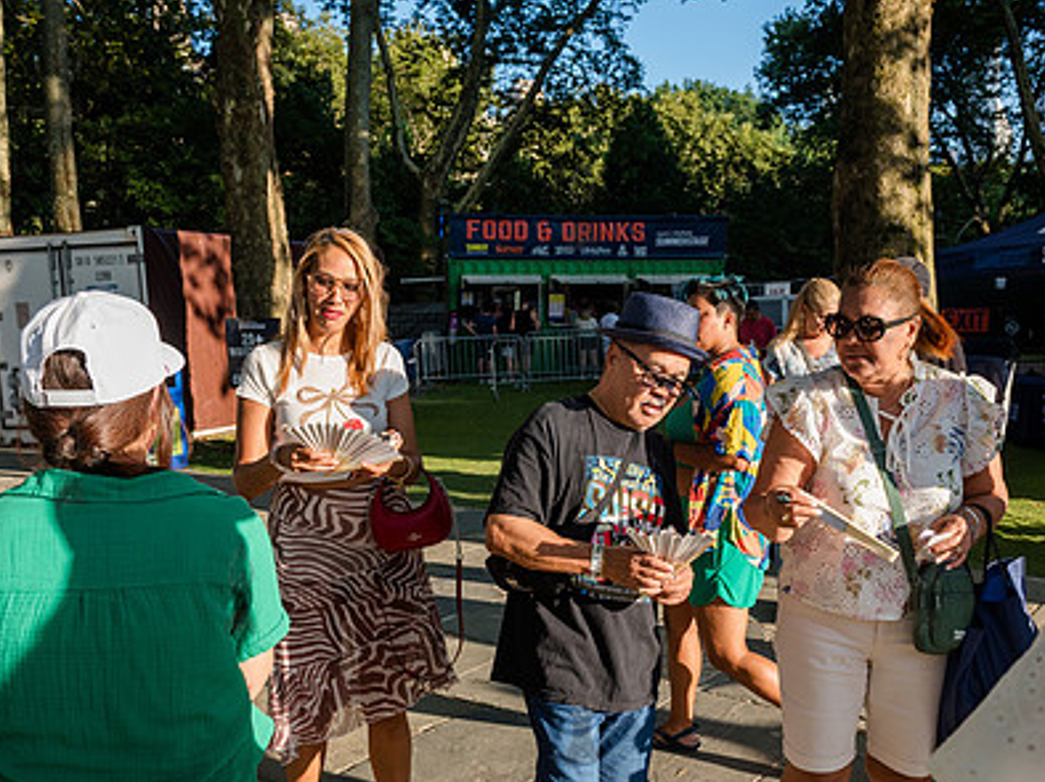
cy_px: 460
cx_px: 581
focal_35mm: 34
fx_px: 1026
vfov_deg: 41.6
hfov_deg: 53.9
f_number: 5
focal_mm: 24
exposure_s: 1/640
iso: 500
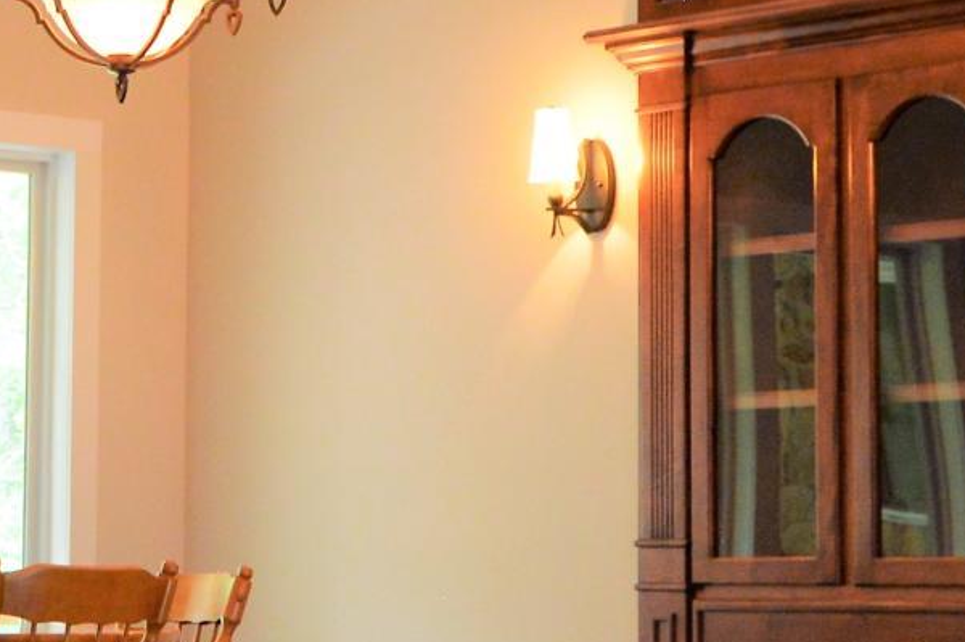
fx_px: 3616
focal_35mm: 135
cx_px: -47
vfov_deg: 10.1
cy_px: 199
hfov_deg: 14.9
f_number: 3.5
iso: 640
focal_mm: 18
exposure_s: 1/60
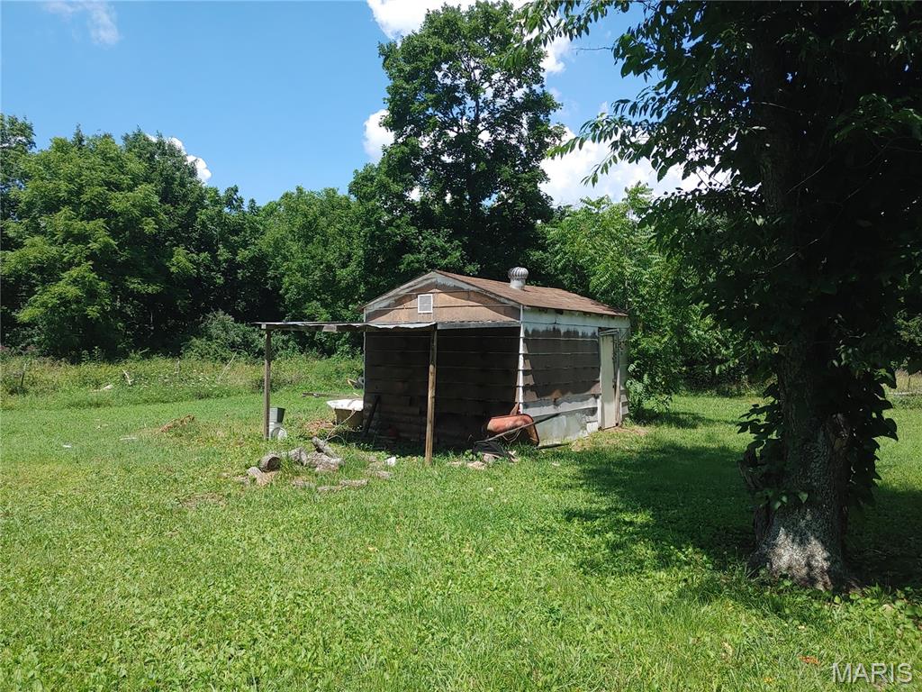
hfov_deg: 67.3
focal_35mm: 26
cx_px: 461
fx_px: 693
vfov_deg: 53.1
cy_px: 346
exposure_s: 1/1220
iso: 50
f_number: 1.8
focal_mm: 4.81
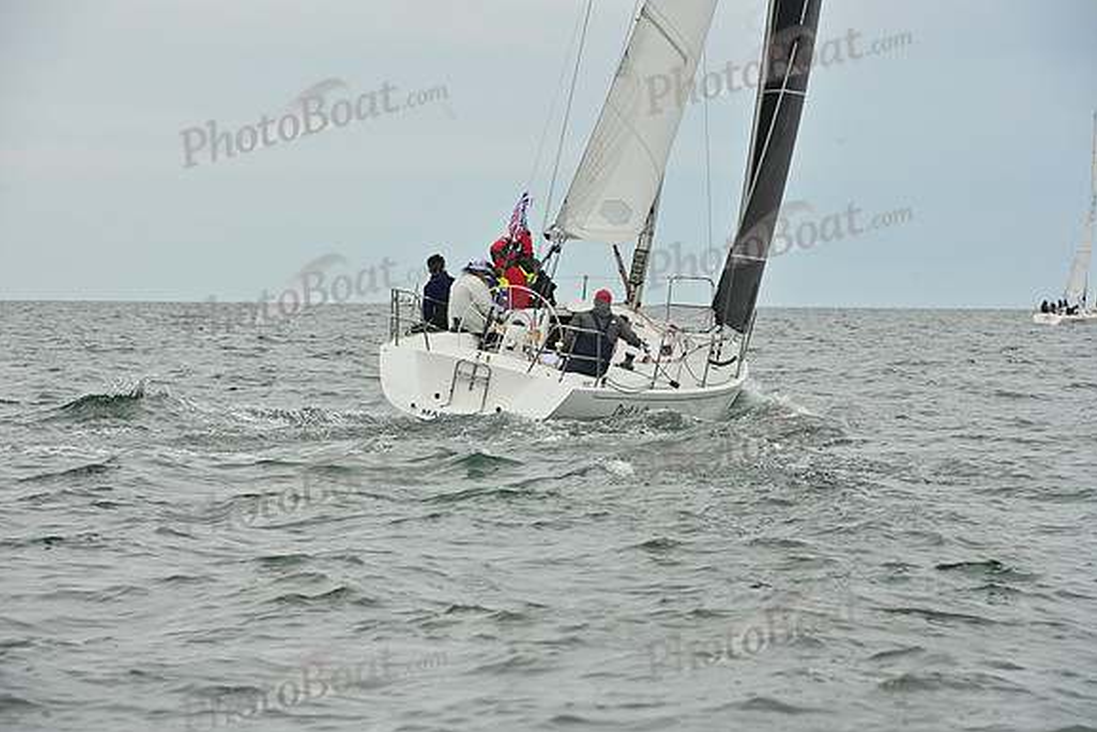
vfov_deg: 6.8
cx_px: 548
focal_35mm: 201
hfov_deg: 10.2
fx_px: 6126
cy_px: 366
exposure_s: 1/1000
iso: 320
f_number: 13
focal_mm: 200
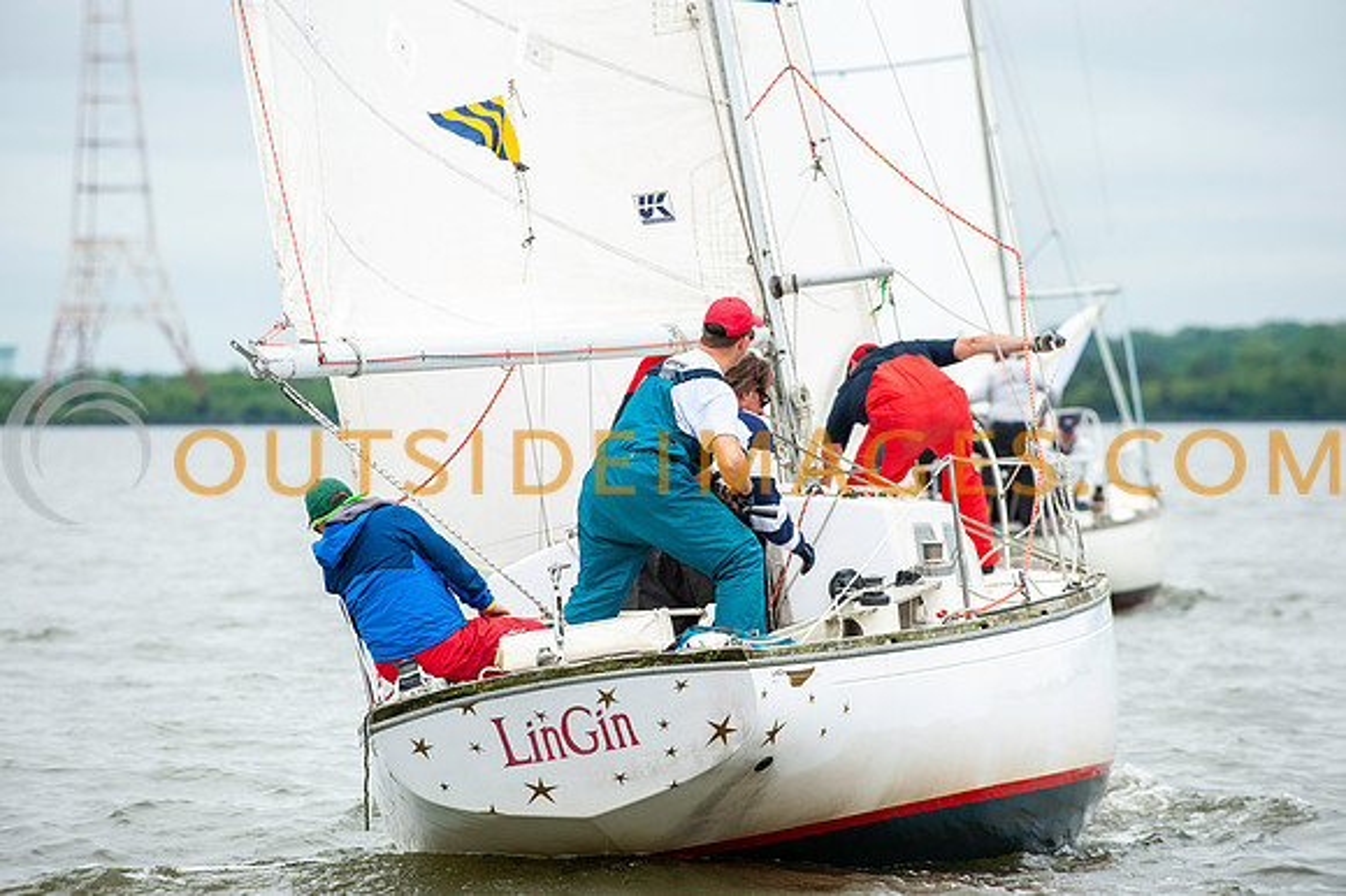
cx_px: 673
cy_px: 448
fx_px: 7654
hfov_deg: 10.0
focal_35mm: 205
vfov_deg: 6.7
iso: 500
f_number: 5
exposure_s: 1/3200
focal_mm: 200
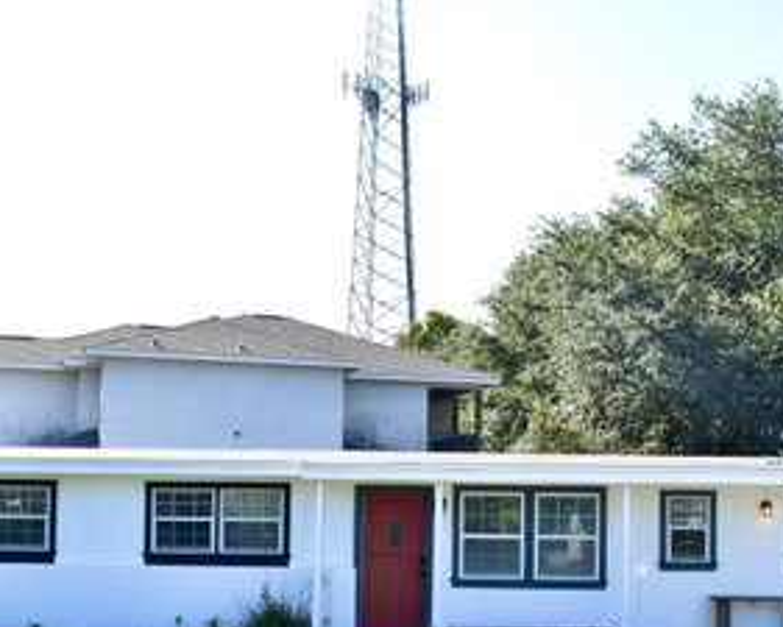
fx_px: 1248
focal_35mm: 54
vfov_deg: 27.8
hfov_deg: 34.4
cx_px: 532
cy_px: 464
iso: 800
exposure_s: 1/500
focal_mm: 21
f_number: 11
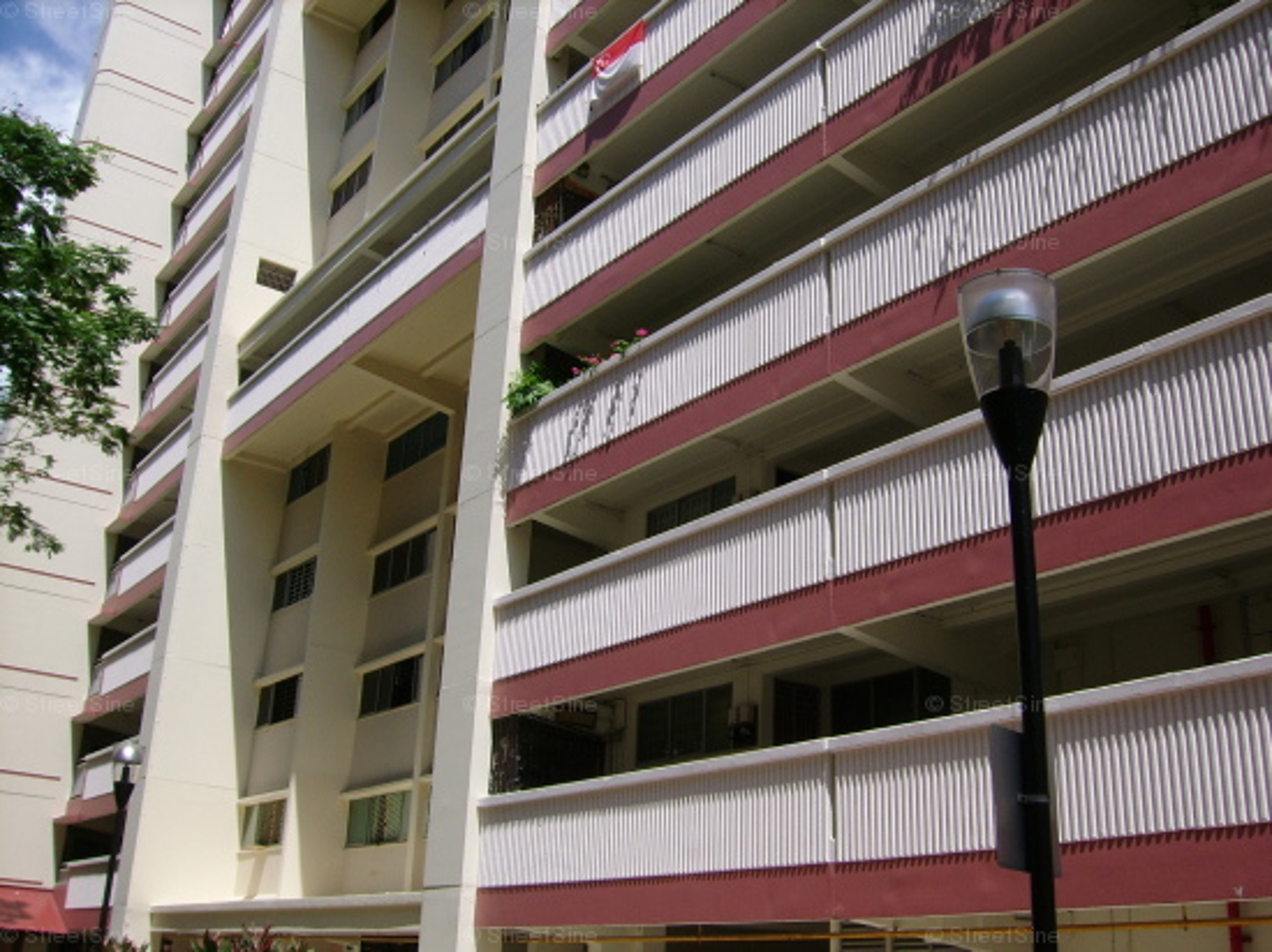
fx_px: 1286
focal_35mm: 35
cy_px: 476
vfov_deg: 40.7
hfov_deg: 52.6
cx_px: 636
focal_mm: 5.95
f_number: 5.8
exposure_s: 1/594
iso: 50
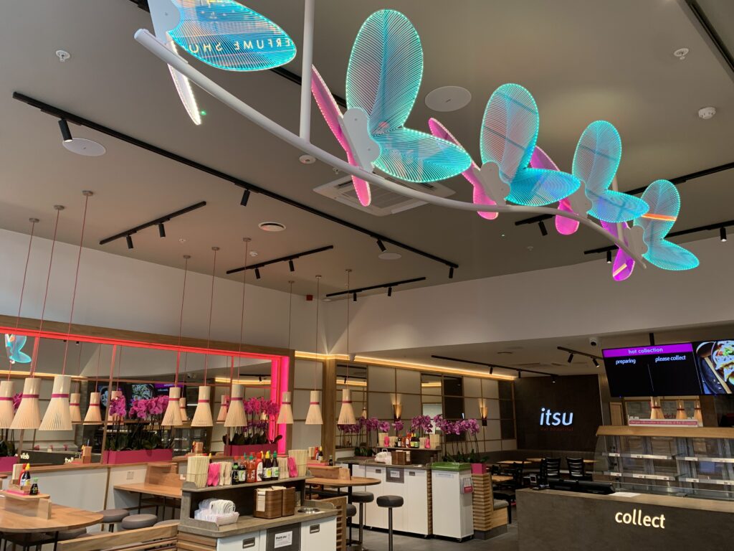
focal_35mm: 26
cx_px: 367
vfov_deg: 53.1
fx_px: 551
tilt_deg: +16.0
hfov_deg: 67.3
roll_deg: -1.2
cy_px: 276
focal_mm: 4.25
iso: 50
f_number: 1.8
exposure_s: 1/50
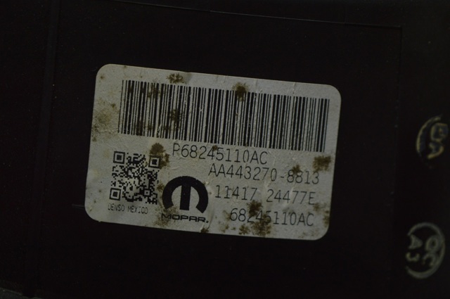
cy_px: 150
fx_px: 936
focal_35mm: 75
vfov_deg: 18.1
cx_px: 225
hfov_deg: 27.0
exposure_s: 1/80
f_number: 5.6
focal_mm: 50
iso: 400
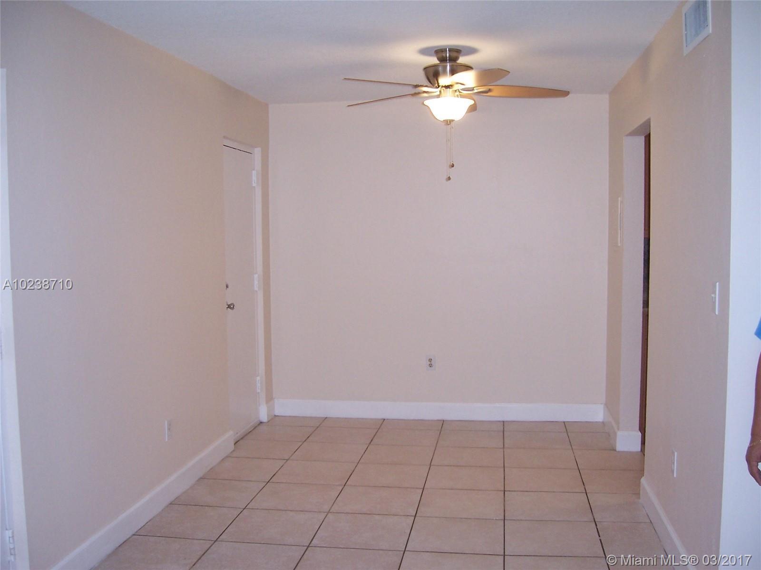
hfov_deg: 51.4
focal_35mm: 36
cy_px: 285
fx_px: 791
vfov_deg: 39.7
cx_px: 380
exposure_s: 1/60
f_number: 3
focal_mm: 6
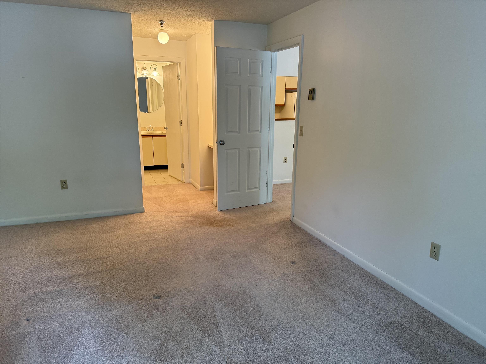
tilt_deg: -12.9
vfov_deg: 56.8
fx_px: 337
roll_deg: -0.6
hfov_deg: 71.6
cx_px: 243
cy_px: 182
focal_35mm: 24
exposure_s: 1/60
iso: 200
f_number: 1.78
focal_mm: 6.76
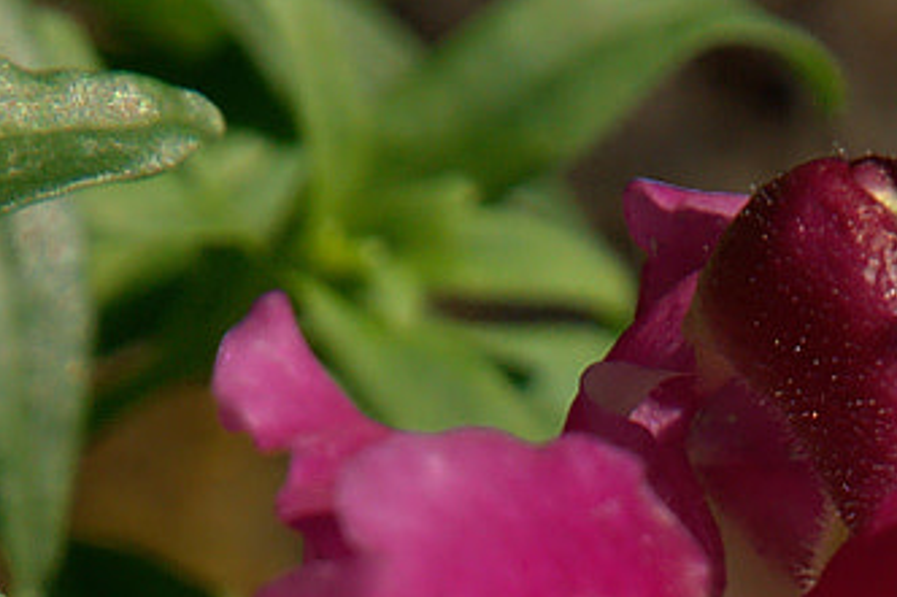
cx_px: 659
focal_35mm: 2168
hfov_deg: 1.0
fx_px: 53990
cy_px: 1152
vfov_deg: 0.6
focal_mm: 300
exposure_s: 1/200
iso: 200
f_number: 13
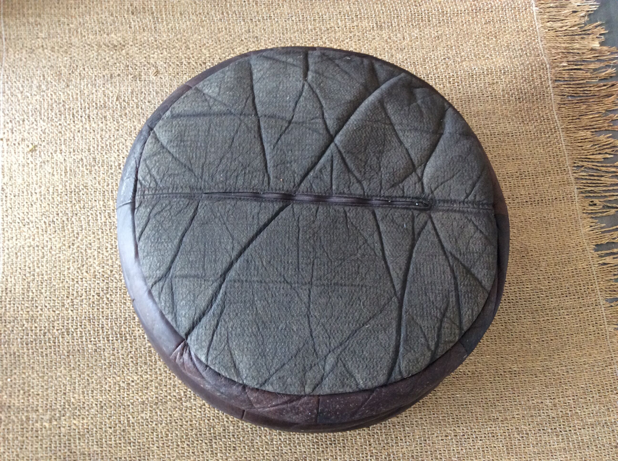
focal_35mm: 32
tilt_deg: -75.8
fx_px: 570
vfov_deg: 44.1
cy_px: 230
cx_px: 309
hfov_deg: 56.9
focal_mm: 3.3
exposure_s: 1/25
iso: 100
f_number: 2.4
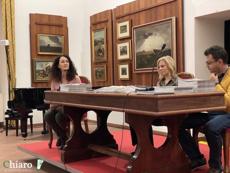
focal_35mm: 52
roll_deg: +1.0
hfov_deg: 36.8
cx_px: 115
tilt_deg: -1.2
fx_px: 346
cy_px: 86
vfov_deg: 28.0
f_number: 2
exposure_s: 1/33
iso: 500
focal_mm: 6
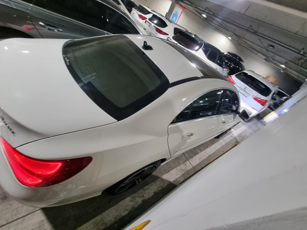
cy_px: 115
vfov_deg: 89.9
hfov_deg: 106.2
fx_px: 115
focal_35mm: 13
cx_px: 154
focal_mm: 2.2
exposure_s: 1/30
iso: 400
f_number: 2.2
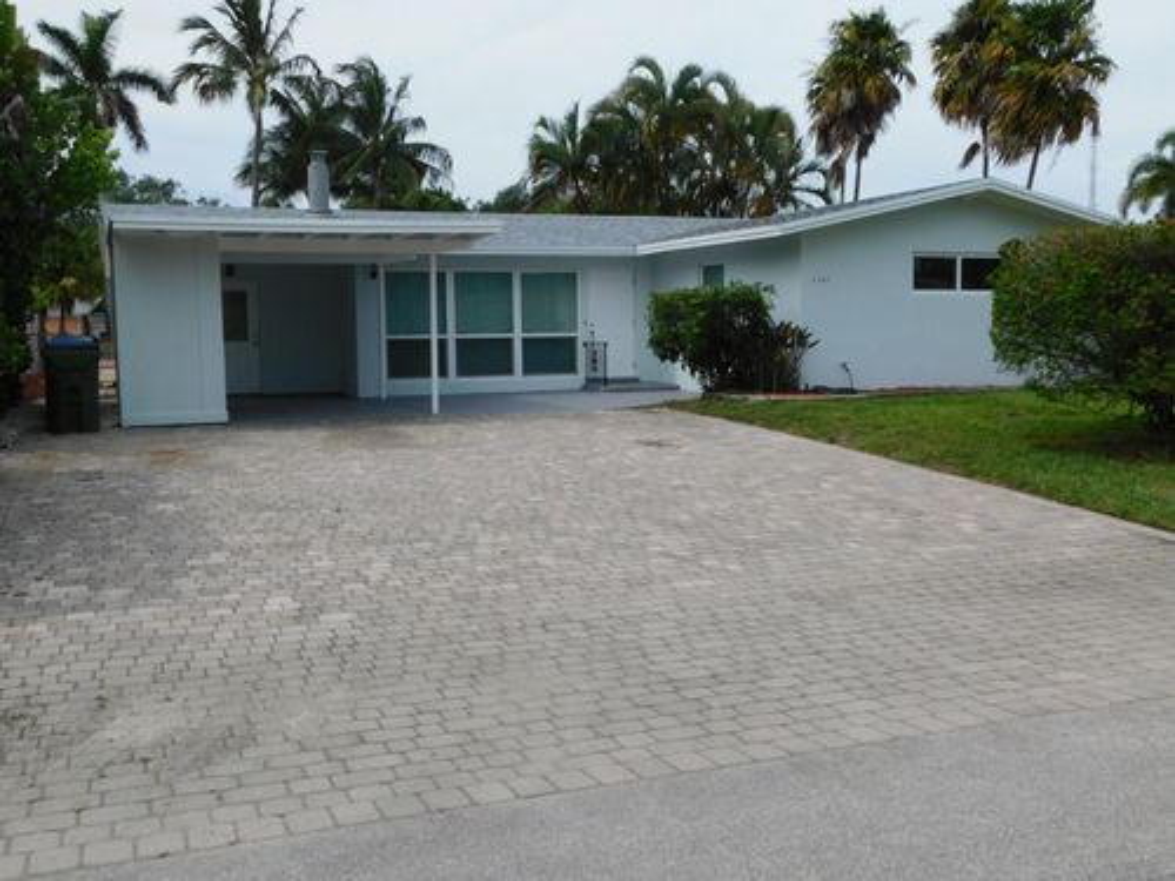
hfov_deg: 51.4
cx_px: 588
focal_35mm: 36
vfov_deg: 39.7
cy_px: 440
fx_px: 1222
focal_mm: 6.3
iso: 125
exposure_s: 1/1250
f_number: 3.5
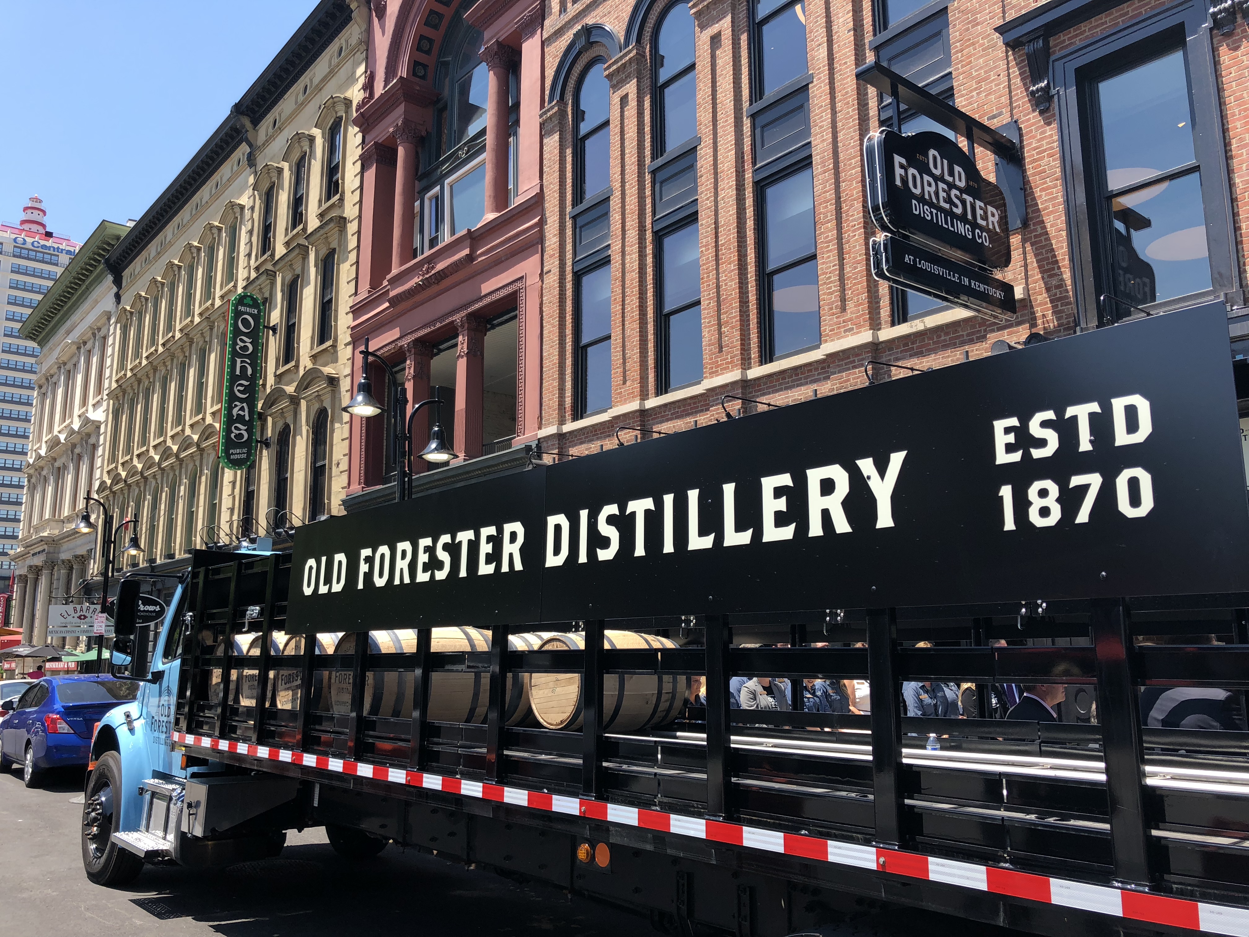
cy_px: 468
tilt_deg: +11.2
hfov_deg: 63.4
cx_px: 624
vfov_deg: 49.7
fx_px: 1010
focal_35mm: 28
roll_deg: -0.2
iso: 20
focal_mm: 3.99
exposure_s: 1/787
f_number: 1.8
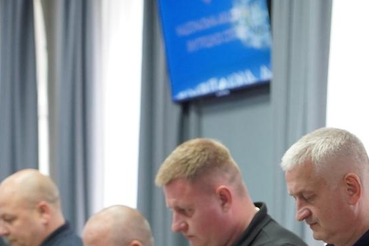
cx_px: 340
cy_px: 257
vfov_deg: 6.1
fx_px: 2296
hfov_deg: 9.1
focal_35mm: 224
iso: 2500
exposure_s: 1/160
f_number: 4
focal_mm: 82
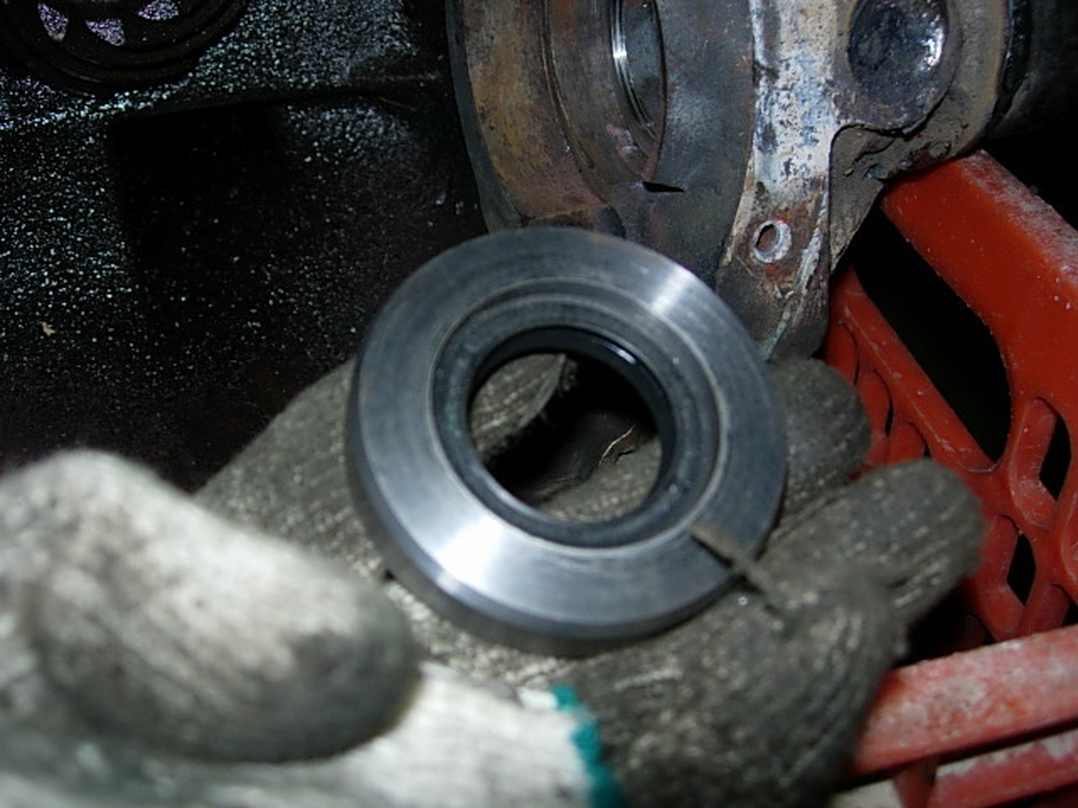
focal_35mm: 38
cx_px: 539
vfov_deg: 37.7
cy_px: 404
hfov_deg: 49.0
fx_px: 1183
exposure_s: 1/64
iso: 79
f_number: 2.8
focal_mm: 7.8
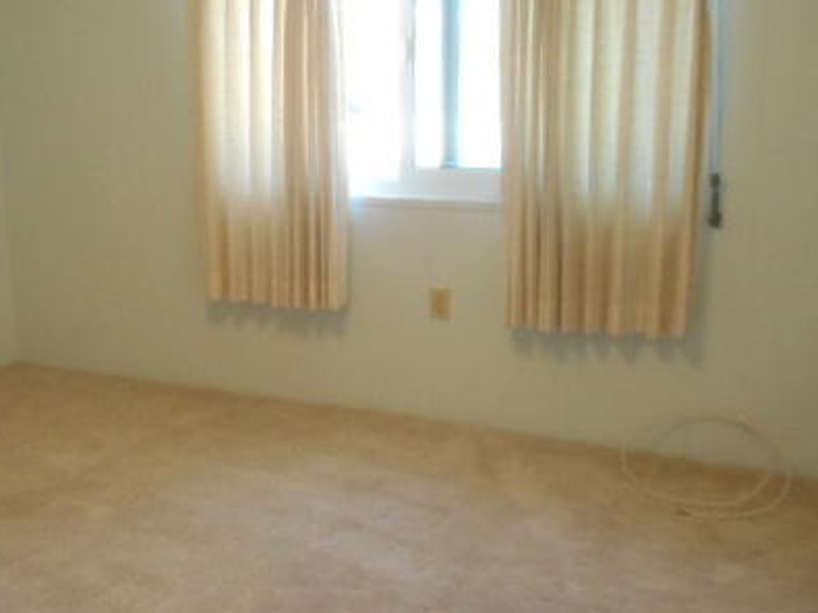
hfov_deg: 39.4
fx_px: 1110
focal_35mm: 47
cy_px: 259
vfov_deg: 30.8
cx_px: 205
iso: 560
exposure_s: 1/25
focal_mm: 5.2
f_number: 4
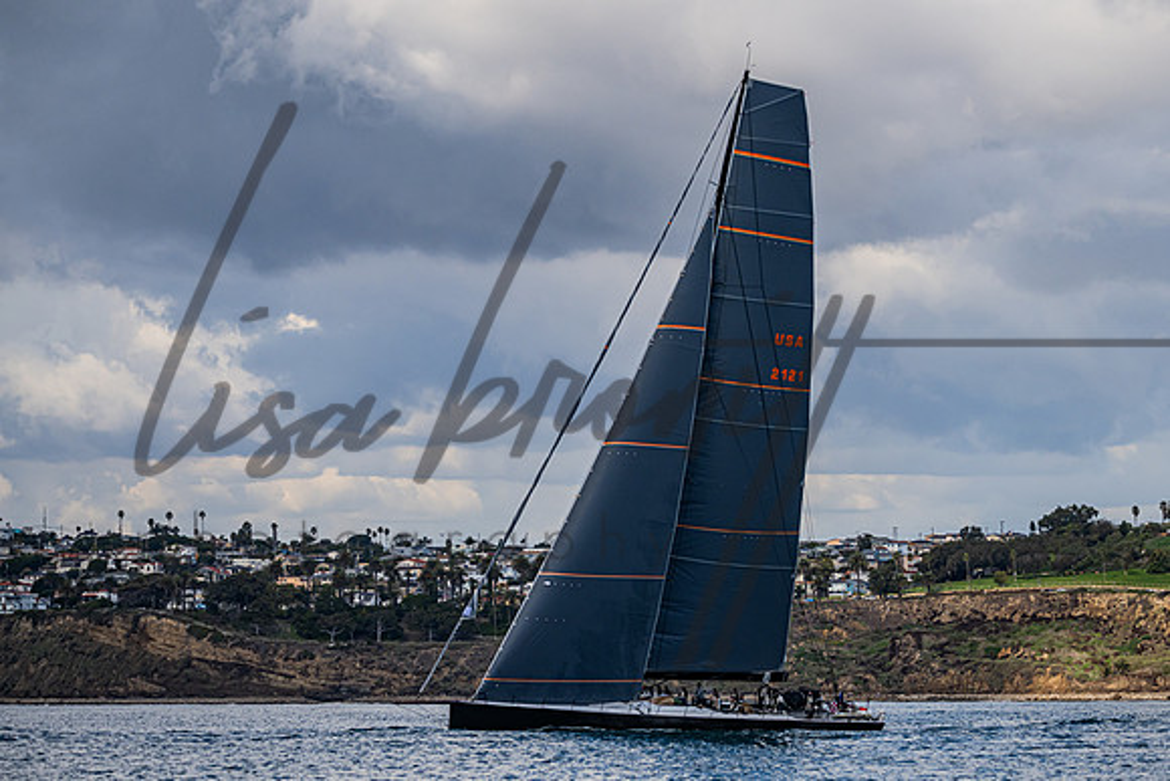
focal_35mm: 173
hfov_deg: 11.9
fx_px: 5634
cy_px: 374
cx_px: 662
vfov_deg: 7.9
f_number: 5.6
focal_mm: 150
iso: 400
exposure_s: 1/3200
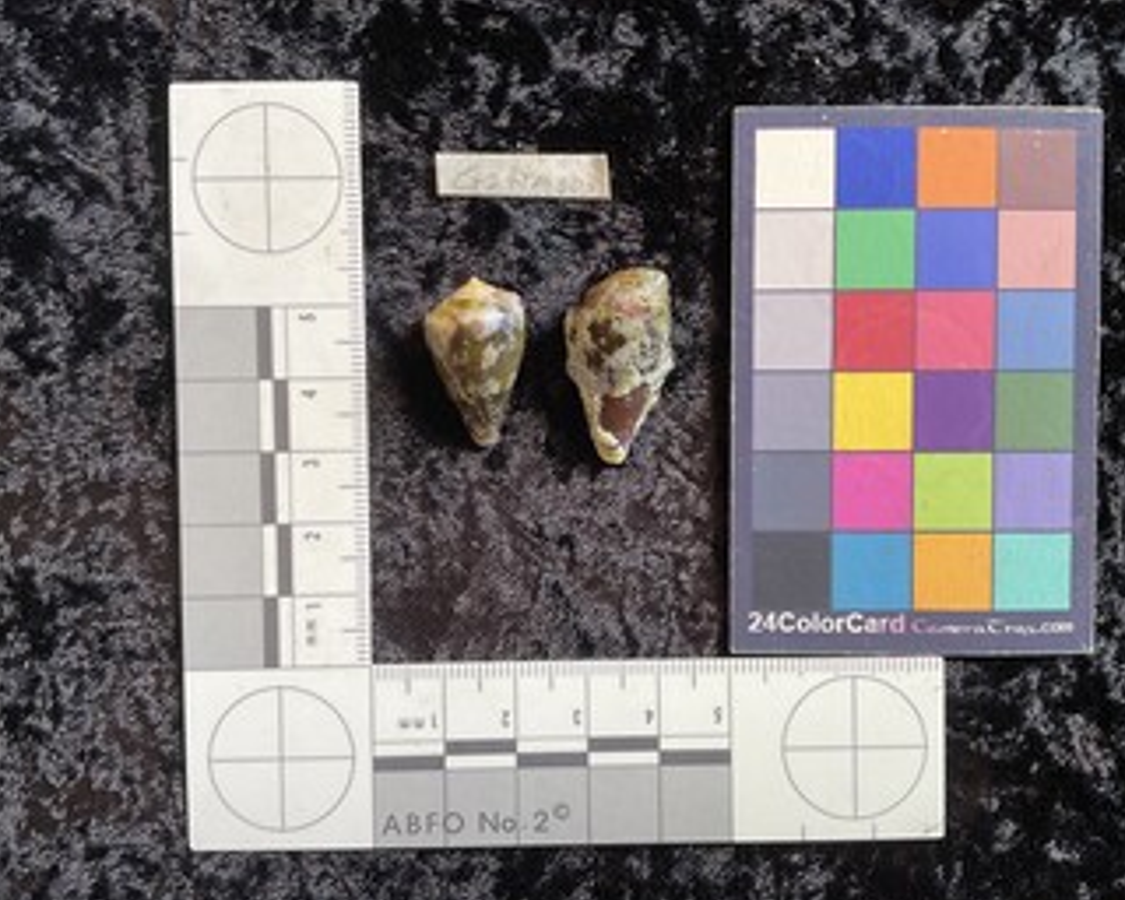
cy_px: 455
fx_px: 1032
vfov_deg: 47.1
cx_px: 594
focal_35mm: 31
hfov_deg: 57.1
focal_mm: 3
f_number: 1.8
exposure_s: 1/100
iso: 40
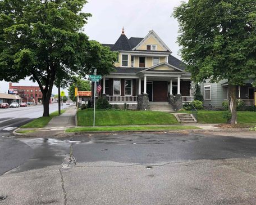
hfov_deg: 58.8
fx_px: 227
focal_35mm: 30
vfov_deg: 48.4
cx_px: 120
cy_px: 105
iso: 20
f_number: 1.8
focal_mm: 3.99
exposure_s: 1/267
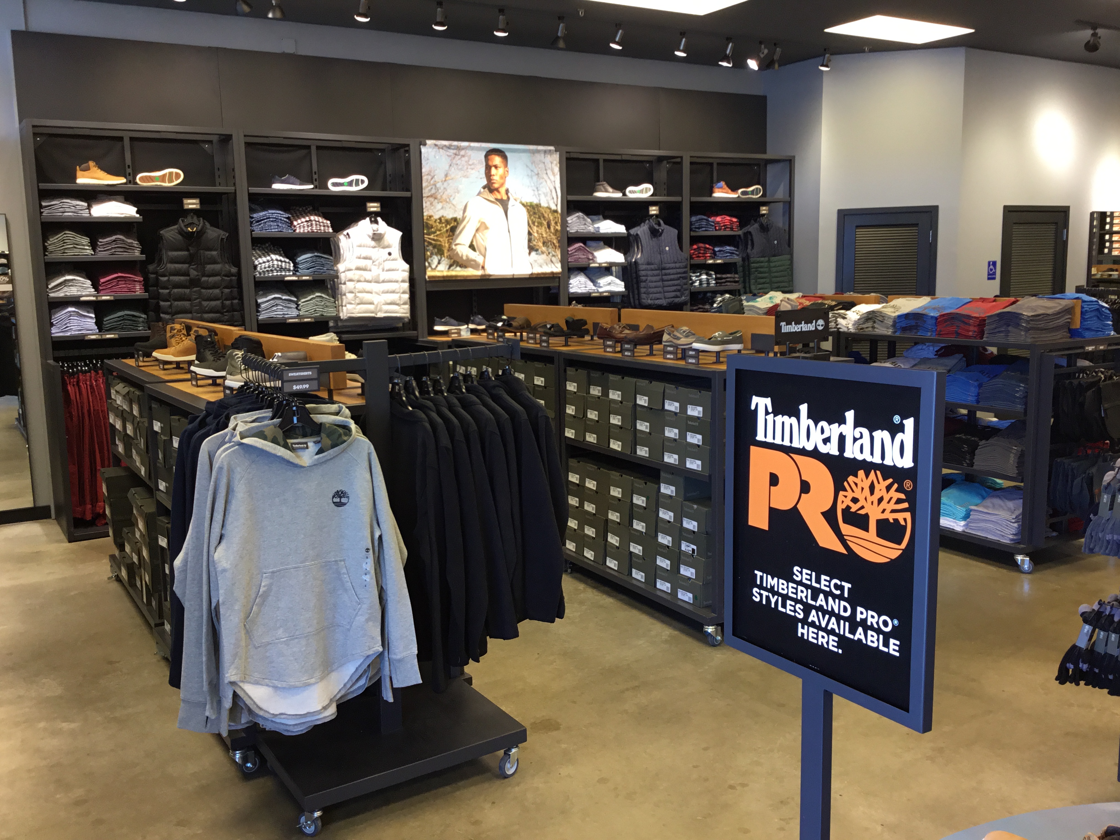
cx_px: 560
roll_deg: +0.4
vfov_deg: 45.4
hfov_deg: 58.4
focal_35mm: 31
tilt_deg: -7.7
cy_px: 420
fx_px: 1003
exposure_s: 1/30
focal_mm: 3.3
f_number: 2.4
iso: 50
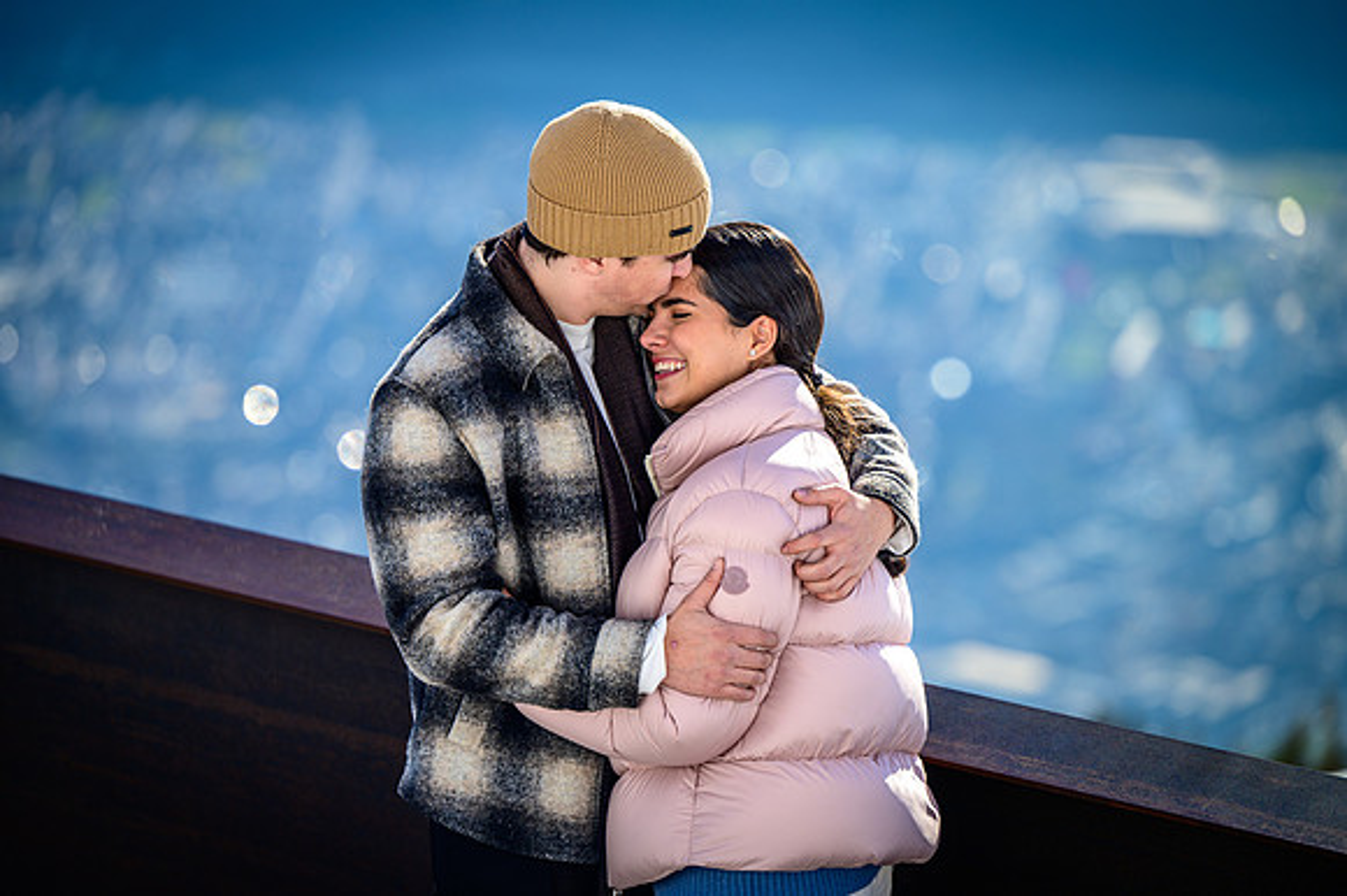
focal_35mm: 150
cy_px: 448
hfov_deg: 13.7
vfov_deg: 9.1
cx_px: 674
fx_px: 5609
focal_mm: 150
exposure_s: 1/1250
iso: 100
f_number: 3.2
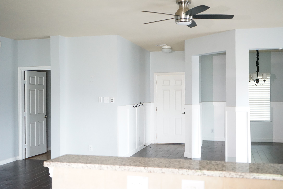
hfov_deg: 46.4
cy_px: 94
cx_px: 142
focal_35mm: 42
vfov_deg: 31.9
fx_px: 330
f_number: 4.5
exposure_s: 1/4
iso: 6400
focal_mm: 42
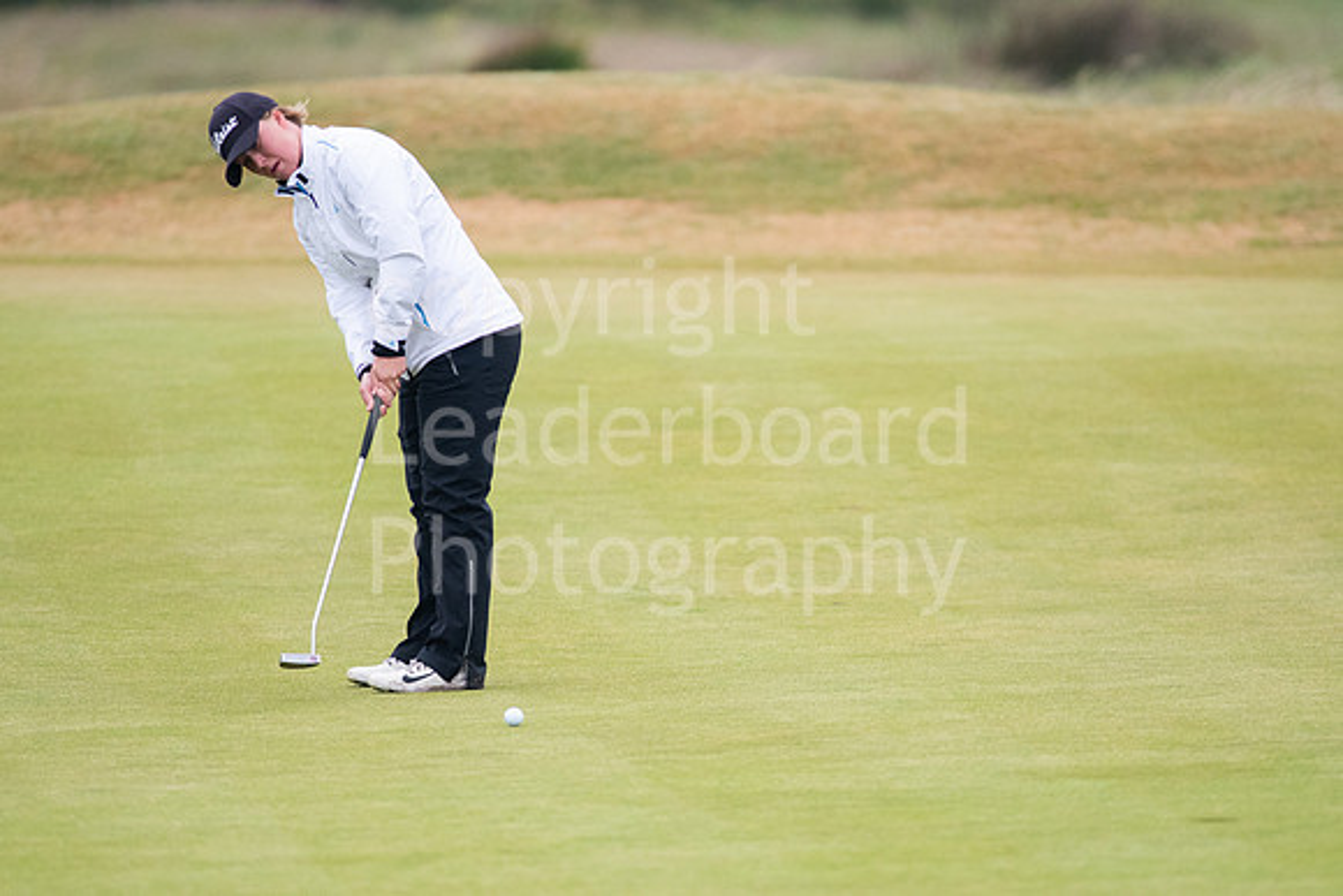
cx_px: 672
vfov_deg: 3.1
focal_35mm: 450
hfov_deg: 4.6
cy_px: 448
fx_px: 16791
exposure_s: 1/2500
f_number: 4
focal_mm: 300
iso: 1600
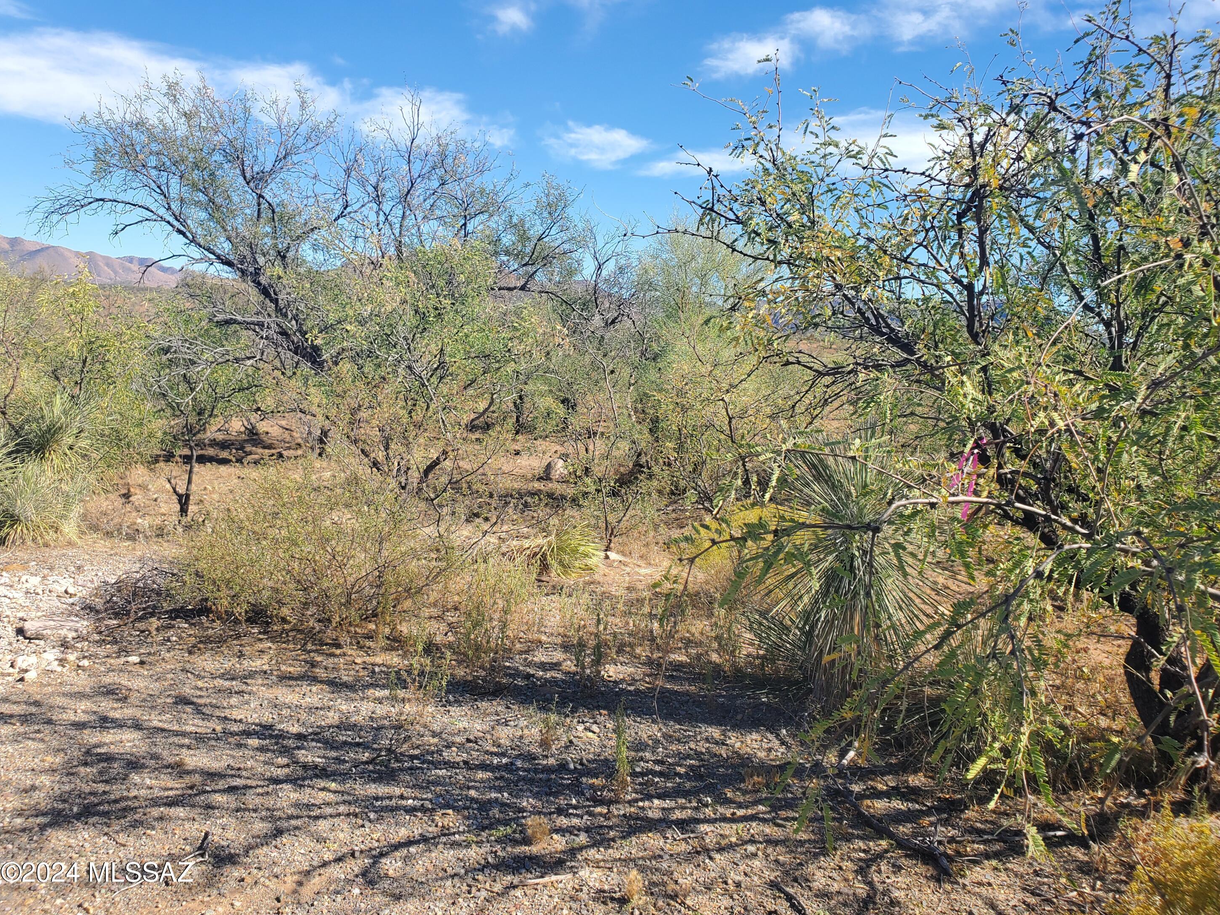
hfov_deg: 65.3
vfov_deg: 51.3
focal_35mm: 27
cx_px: 633
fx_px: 952
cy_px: 441
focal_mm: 4.3
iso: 50
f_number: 2.4
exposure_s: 1/897
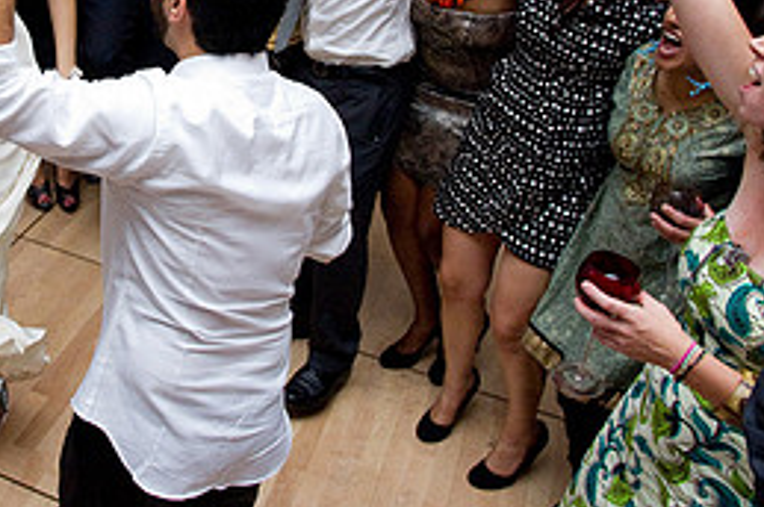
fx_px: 996
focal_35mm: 47
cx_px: 142
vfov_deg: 27.2
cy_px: 16
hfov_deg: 40.1
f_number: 6.3
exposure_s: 1/160
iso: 2500
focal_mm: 14
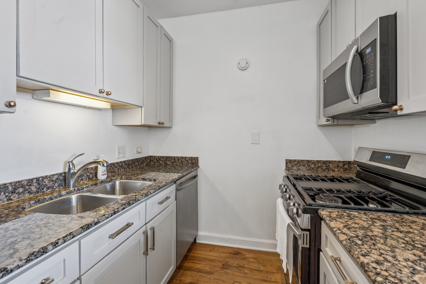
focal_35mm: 16
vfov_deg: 73.7
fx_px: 189
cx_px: 213
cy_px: 142
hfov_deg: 96.7
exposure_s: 1/25
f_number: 8
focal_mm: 16
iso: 400
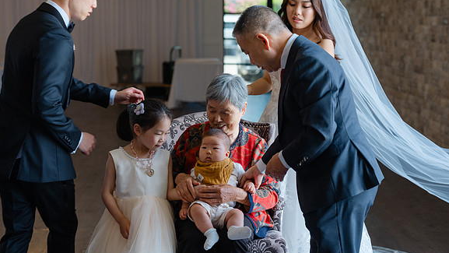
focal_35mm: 69
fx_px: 822
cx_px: 225
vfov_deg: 17.5
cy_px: 147
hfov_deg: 30.6
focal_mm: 80
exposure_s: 1/125
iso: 640
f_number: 4
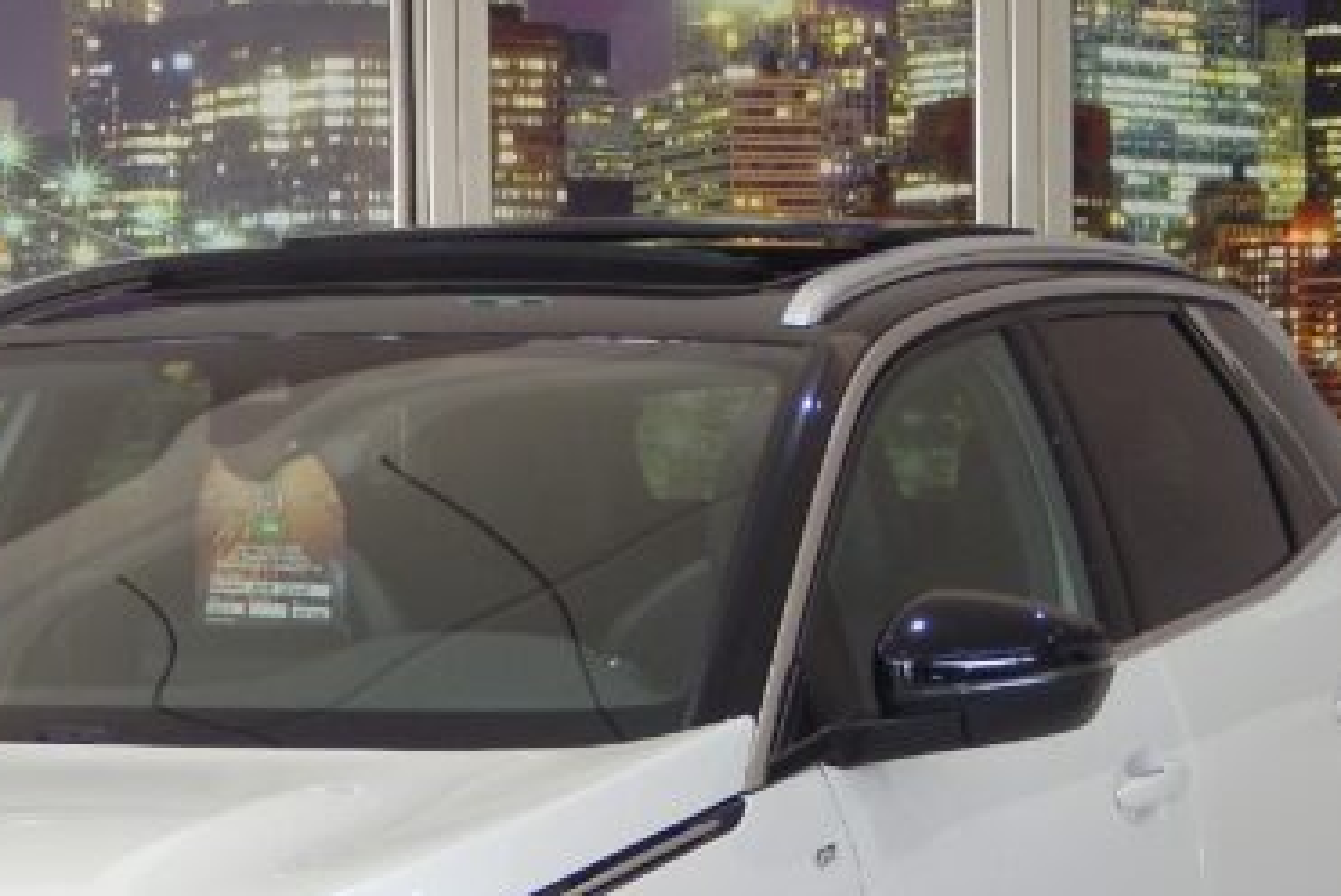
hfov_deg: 10.2
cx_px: 239
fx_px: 7456
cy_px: 965
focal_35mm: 200
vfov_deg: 6.8
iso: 140
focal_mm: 16.6
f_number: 4.4
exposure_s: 1/30
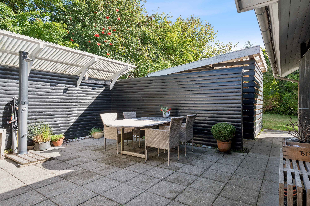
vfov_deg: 61.9
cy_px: 103
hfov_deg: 84.0
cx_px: 155
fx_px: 172
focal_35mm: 20
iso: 200
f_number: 8
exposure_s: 1/125
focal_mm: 20
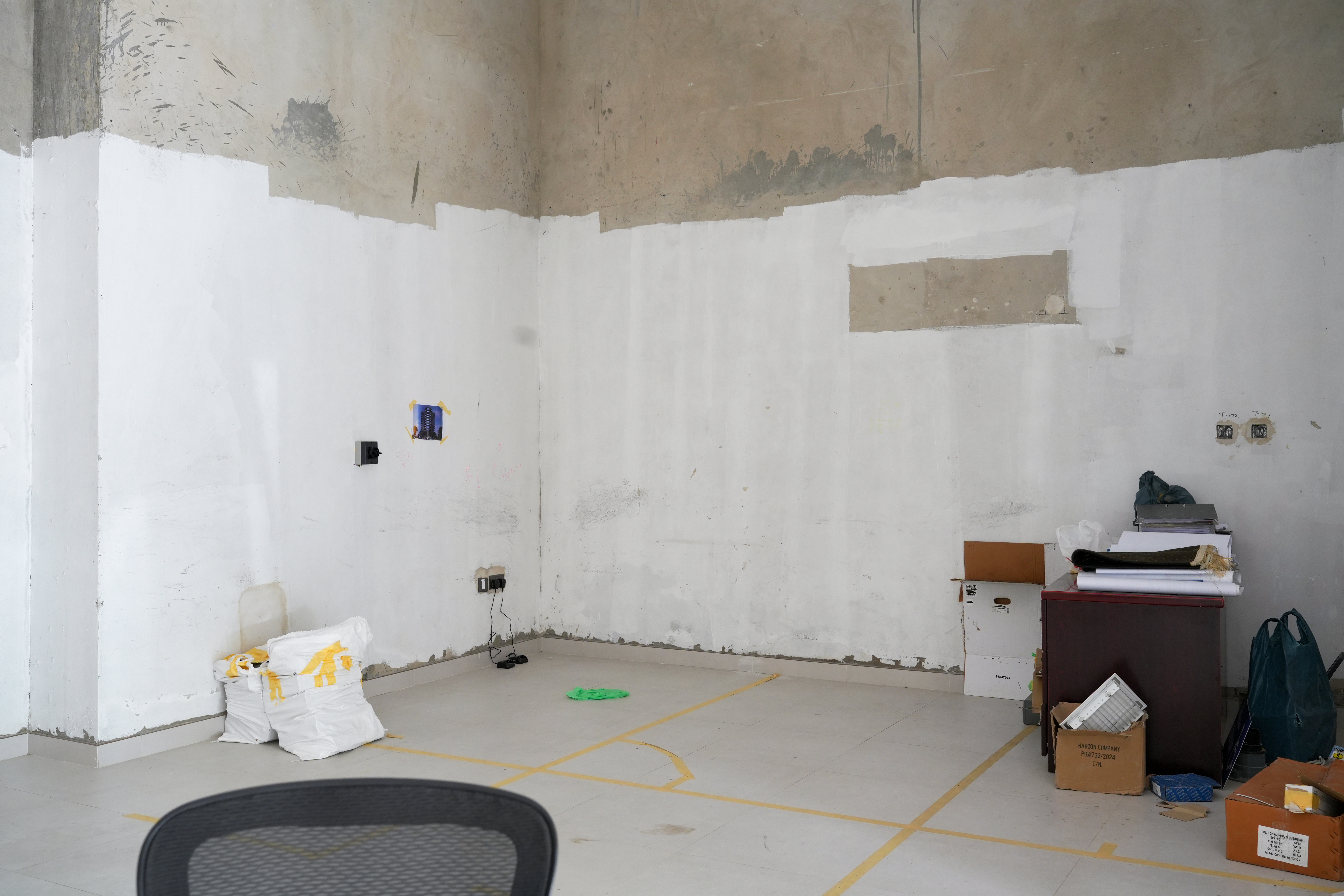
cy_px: 448
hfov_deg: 54.4
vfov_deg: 37.9
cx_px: 672
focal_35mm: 35
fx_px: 1307
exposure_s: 1/45
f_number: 5.6
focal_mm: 35
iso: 800
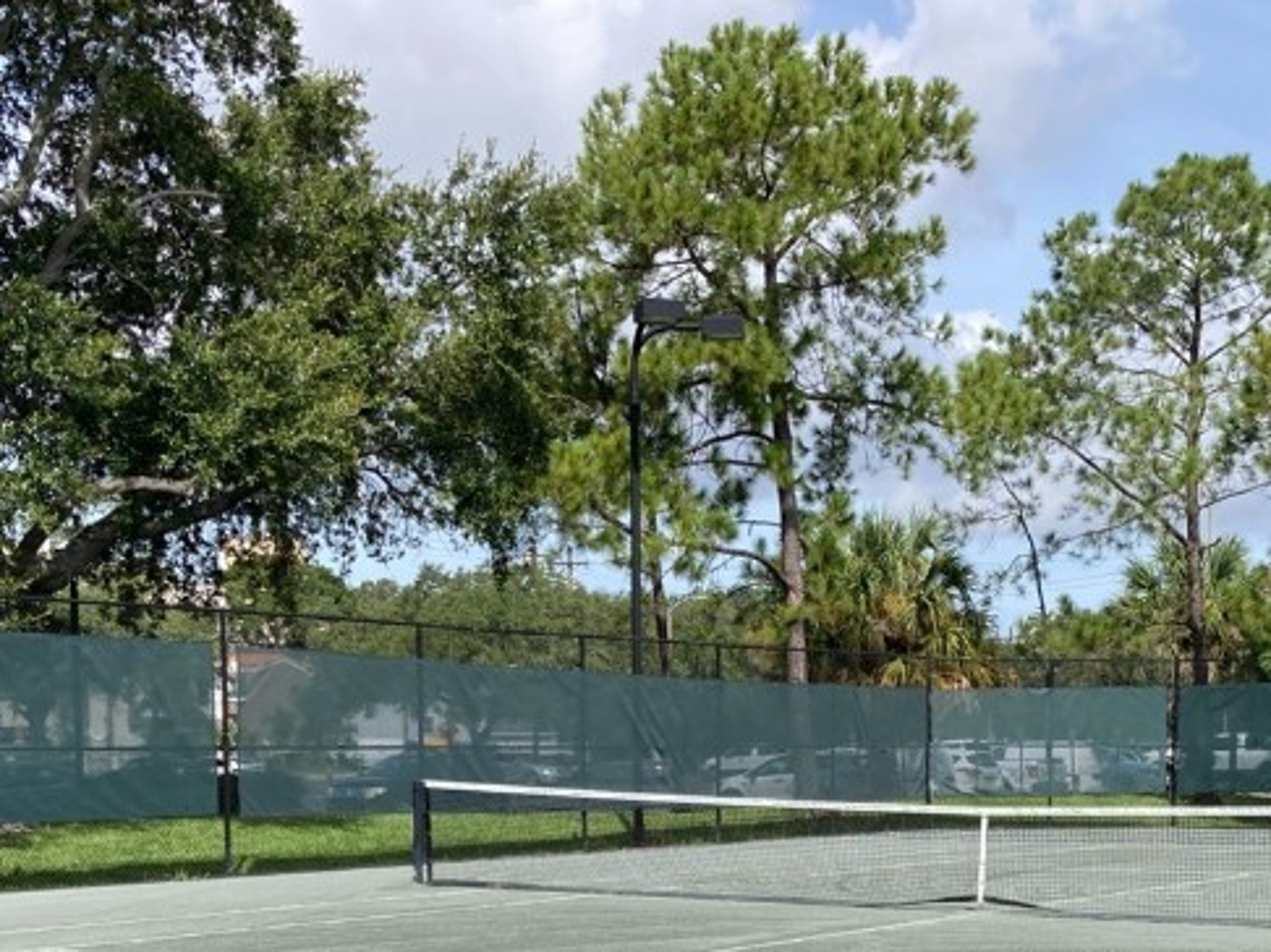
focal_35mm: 59
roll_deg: -0.8
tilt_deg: -4.3
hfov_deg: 32.4
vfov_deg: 23.8
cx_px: 853
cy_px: 926
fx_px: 2165
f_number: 1.8
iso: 20
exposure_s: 1/1845
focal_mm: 3.99
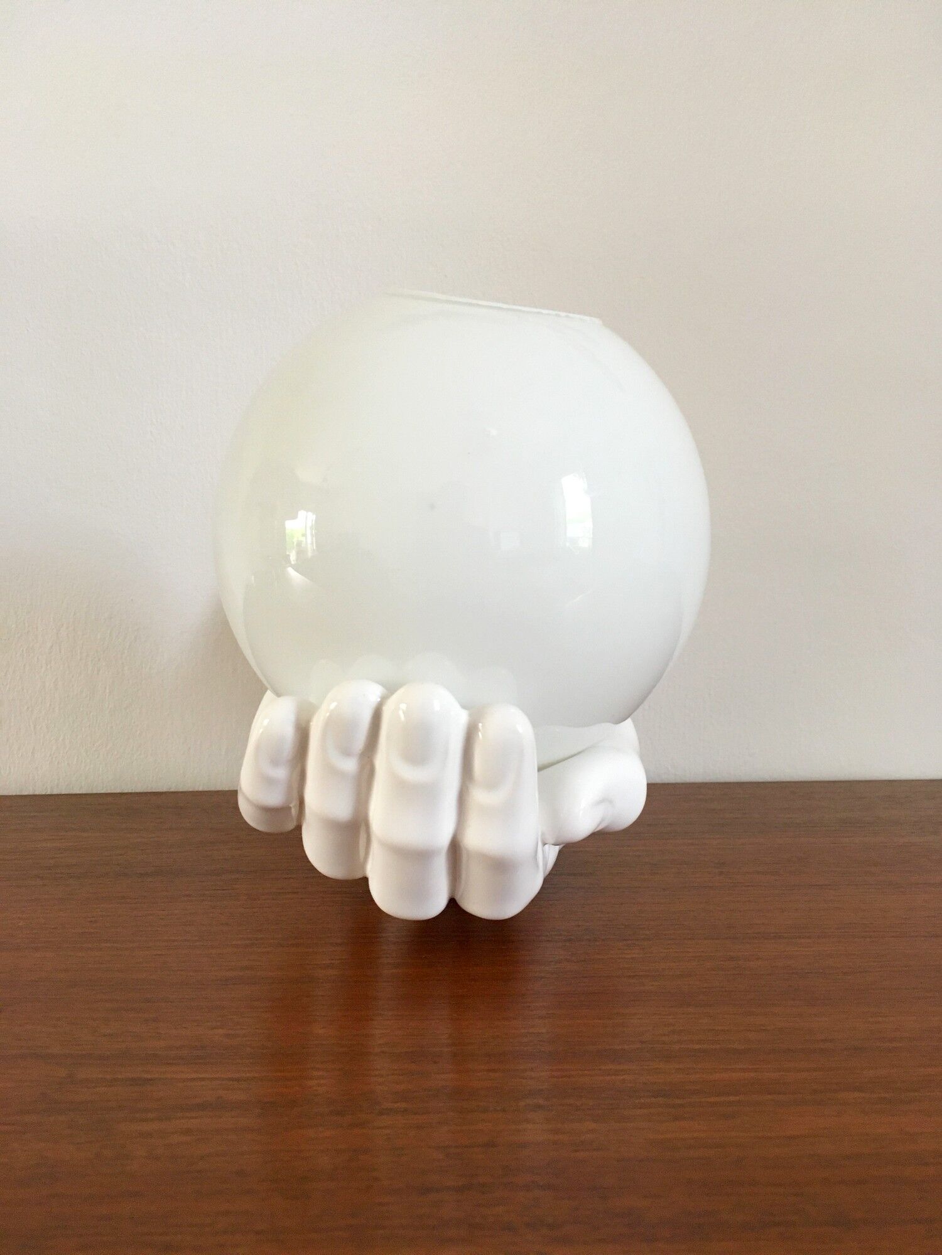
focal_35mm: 29
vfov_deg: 61.7
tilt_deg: -4.1
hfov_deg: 48.2
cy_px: 628
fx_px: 1052
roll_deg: +1.9
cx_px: 471
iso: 160
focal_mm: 4.15
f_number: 2.2
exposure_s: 1/33
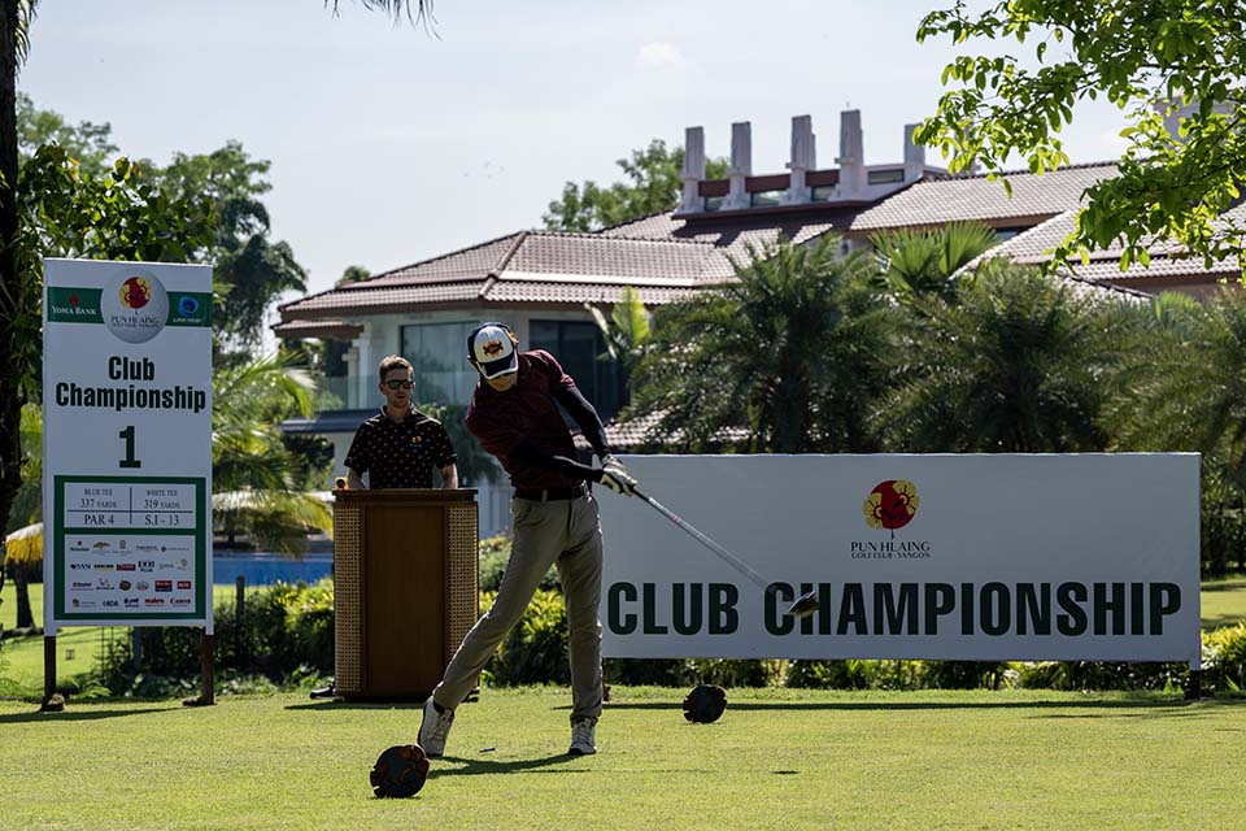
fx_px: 3807
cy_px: 416
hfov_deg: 18.6
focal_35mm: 110
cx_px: 623
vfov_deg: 12.5
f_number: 6.3
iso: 220
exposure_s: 1/800
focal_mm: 110
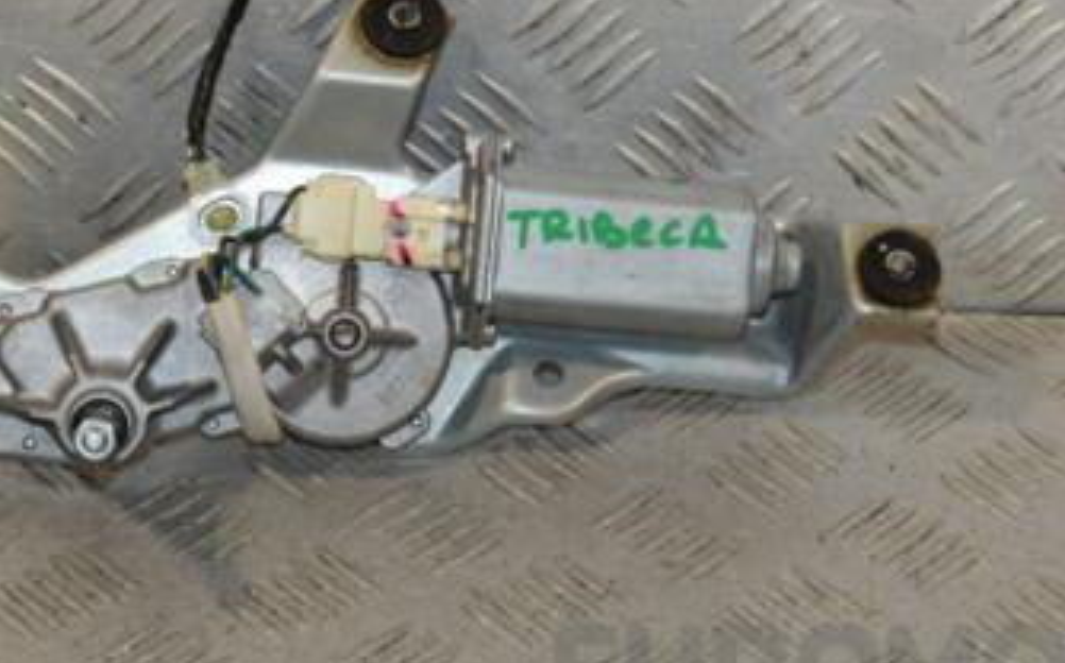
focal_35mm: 132
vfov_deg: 9.9
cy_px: 249
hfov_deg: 15.8
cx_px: 494
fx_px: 3827
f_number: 7.1
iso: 800
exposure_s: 1/200
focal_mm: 48
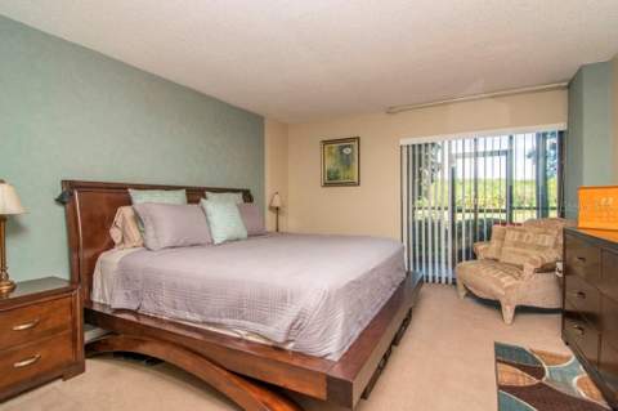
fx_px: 283
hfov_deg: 95.0
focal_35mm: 16
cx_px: 309
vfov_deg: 71.9
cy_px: 206
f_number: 7.1
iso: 640
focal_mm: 11
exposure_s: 1/200
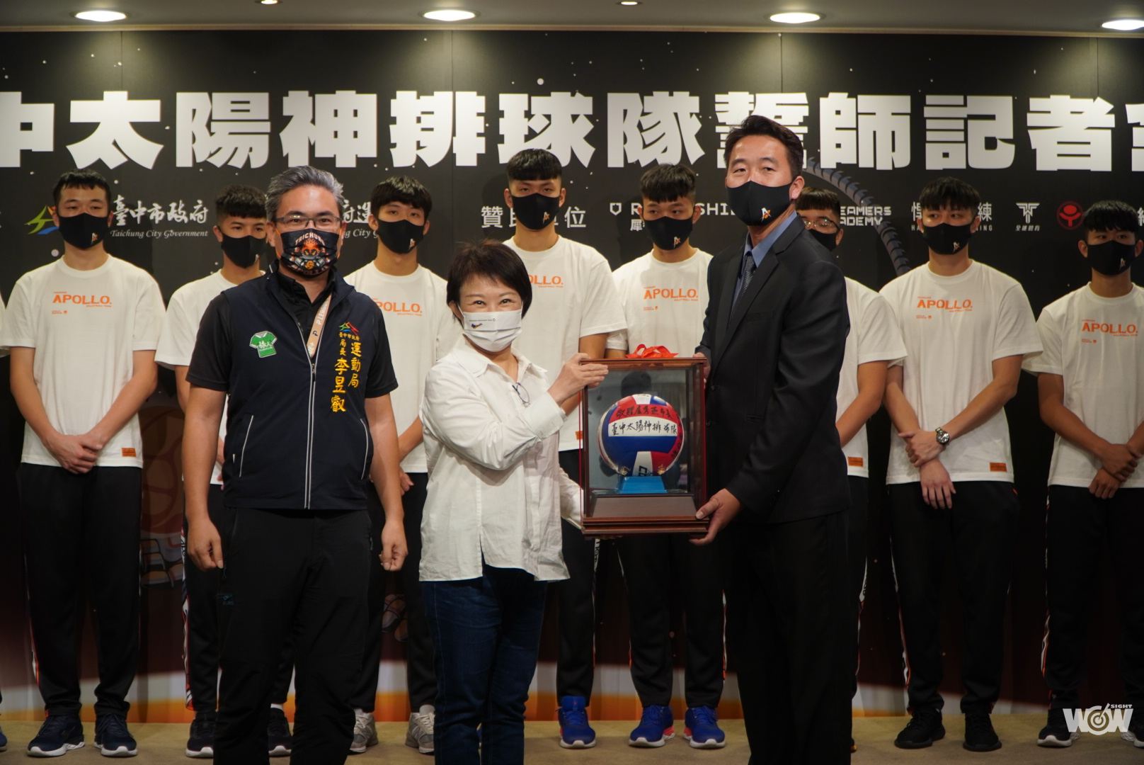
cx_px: 572
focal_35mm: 62
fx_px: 1956
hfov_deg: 32.6
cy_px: 382
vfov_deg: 22.1
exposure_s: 1/80
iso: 400
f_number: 4
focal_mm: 41
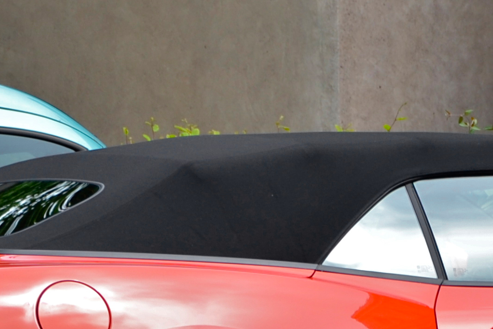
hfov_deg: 6.3
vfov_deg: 4.2
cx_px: 552
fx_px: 4451
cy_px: 74
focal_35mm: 325
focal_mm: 50
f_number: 6.3
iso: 100
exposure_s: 1/160
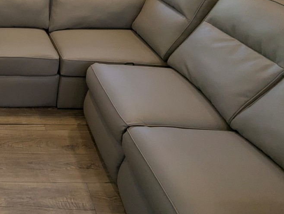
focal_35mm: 34
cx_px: -17
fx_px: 279
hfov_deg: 43.6
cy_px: 36
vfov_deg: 39.8
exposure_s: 1/121
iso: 44
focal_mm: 2.35
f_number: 2.2
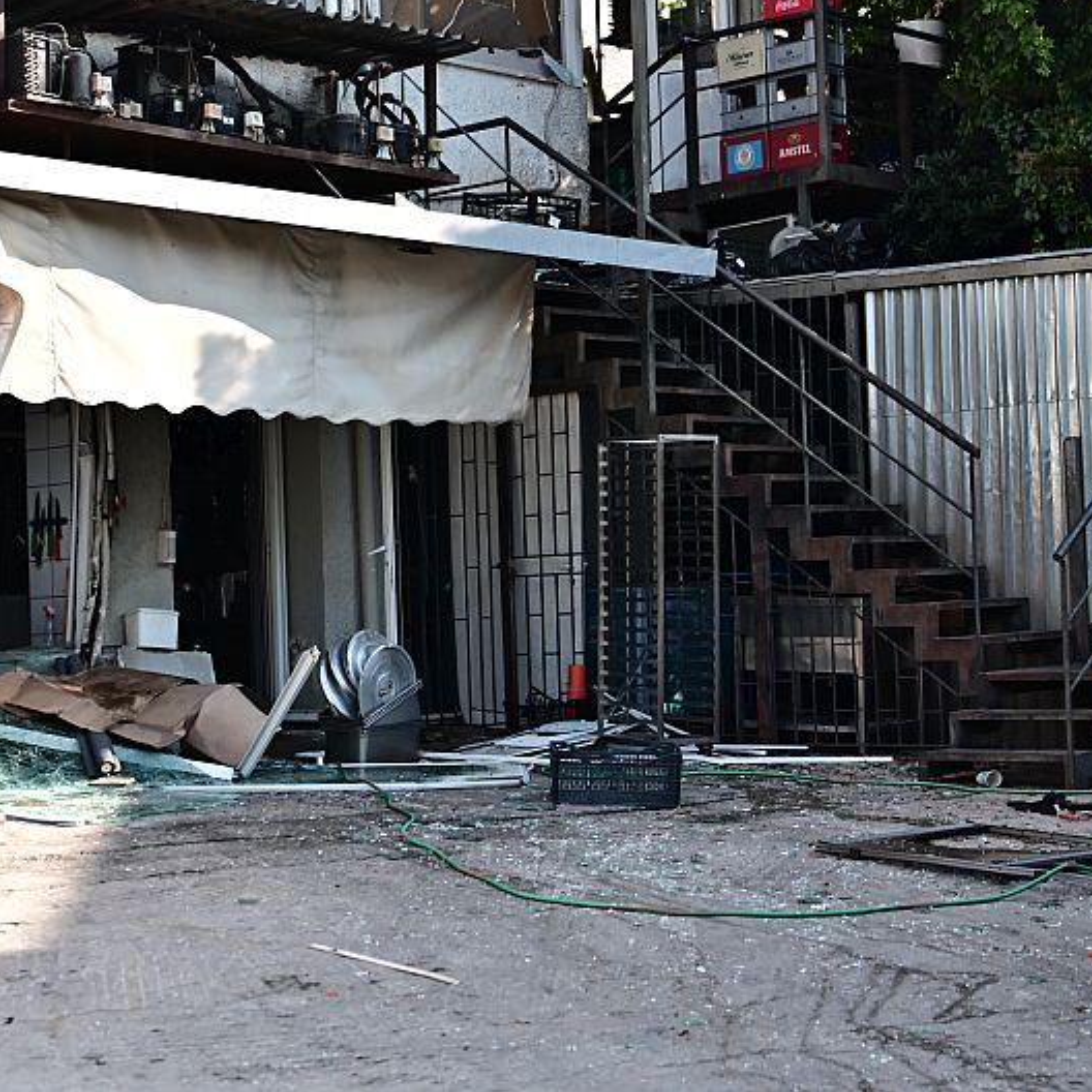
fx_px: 2391
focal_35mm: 67
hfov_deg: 25.7
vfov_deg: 25.7
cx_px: 658
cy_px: 543
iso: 1000
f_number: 4
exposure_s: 1/2500
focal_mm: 35
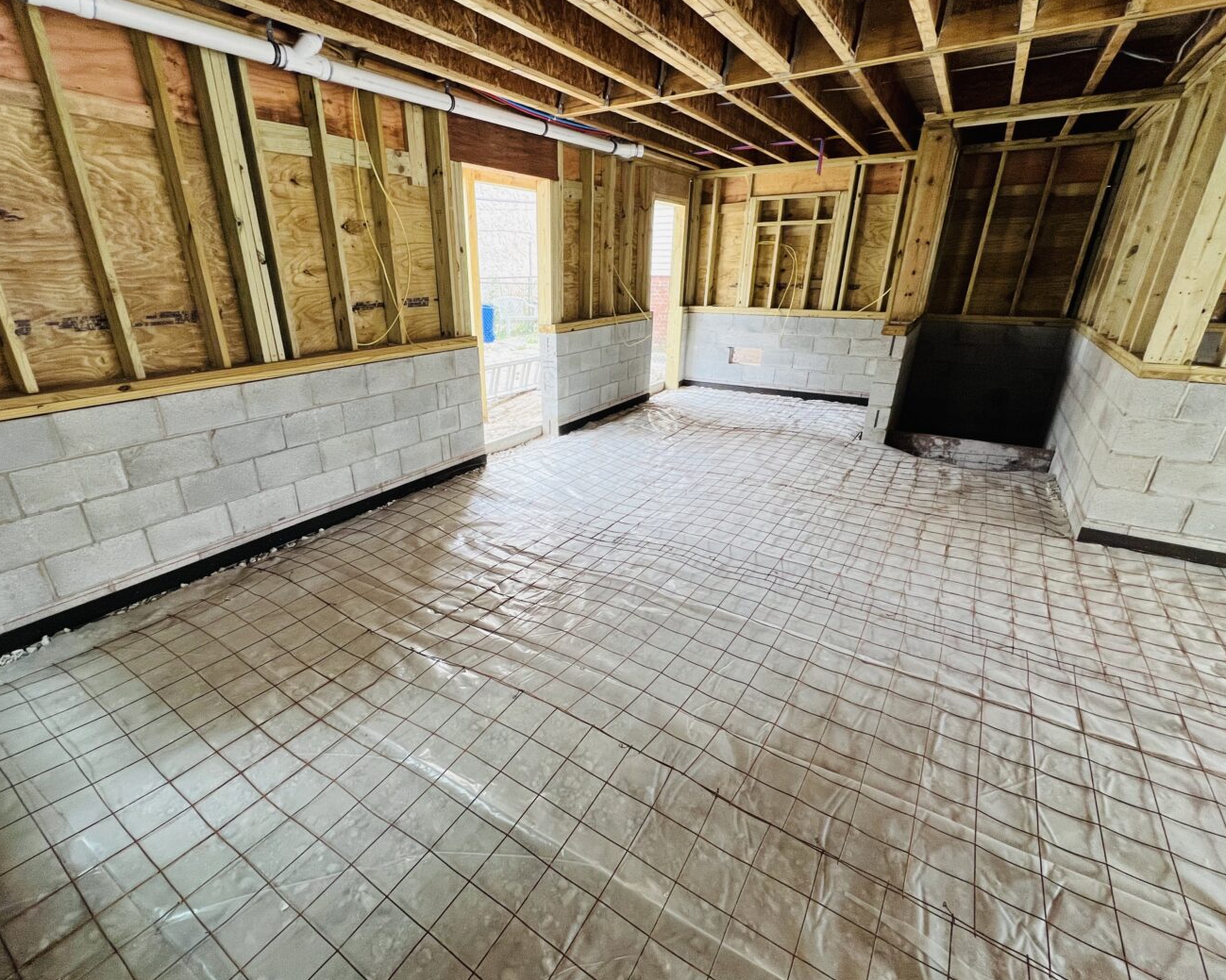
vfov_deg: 84.0
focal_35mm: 15
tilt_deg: -25.0
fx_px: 544
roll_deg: +0.3
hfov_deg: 96.6
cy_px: 516
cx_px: 568
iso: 160
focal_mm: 1.57
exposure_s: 1/99
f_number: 1.8
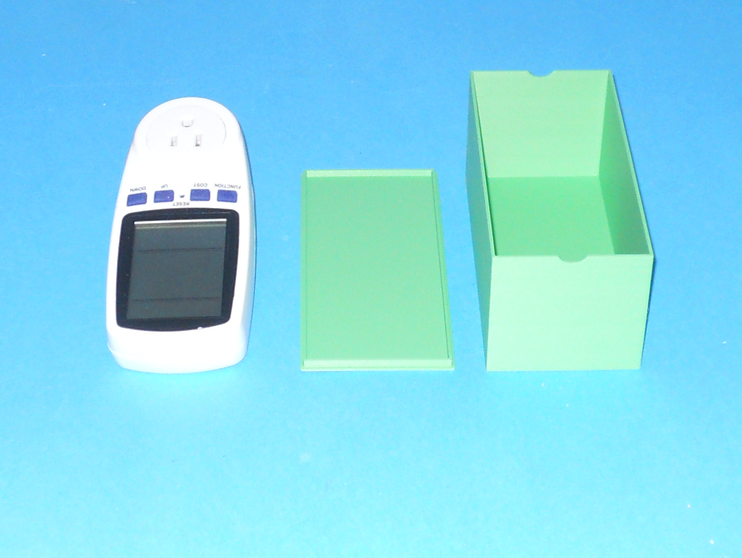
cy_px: 279
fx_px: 601
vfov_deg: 49.8
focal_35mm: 28
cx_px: 371
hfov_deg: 63.4
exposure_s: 1/25
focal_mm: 5
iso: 125
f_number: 2.7
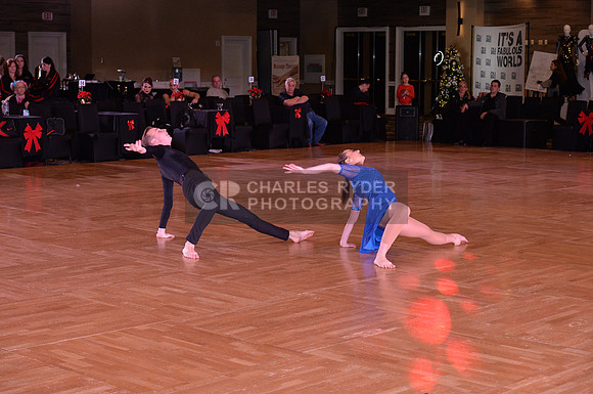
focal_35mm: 70
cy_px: 197
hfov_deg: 28.9
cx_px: 296
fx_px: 1151
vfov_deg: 19.4
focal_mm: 70
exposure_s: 1/250
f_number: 6.3
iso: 2000
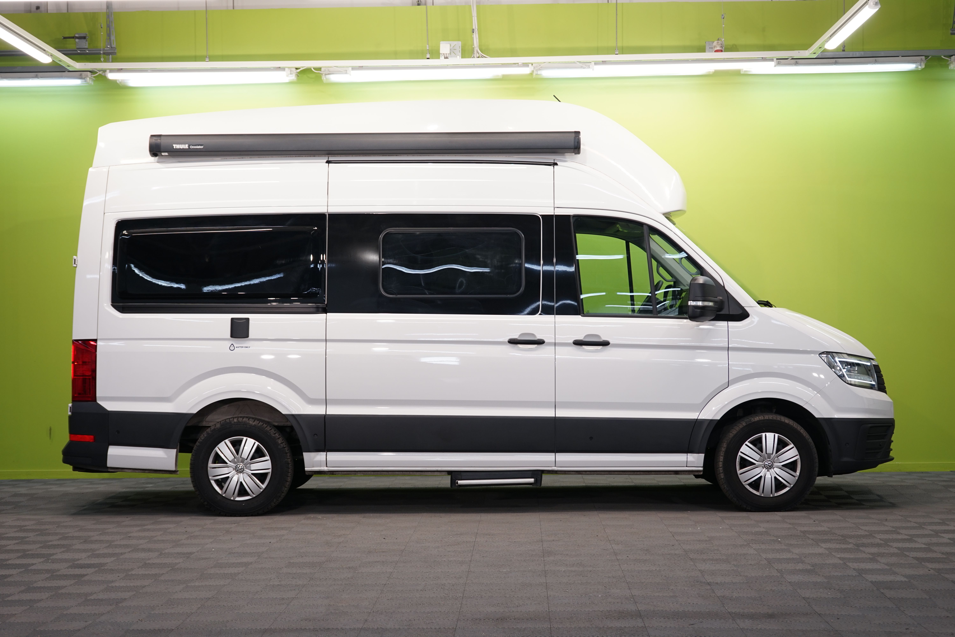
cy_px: 318
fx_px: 1538
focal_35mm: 58
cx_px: 478
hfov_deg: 34.5
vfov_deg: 23.4
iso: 320
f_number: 6.3
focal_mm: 58
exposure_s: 1/25
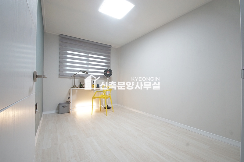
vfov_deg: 72.0
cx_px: 122
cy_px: 81
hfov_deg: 95.0
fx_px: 112
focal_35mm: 16
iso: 800
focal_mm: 11
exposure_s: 1/13
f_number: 9
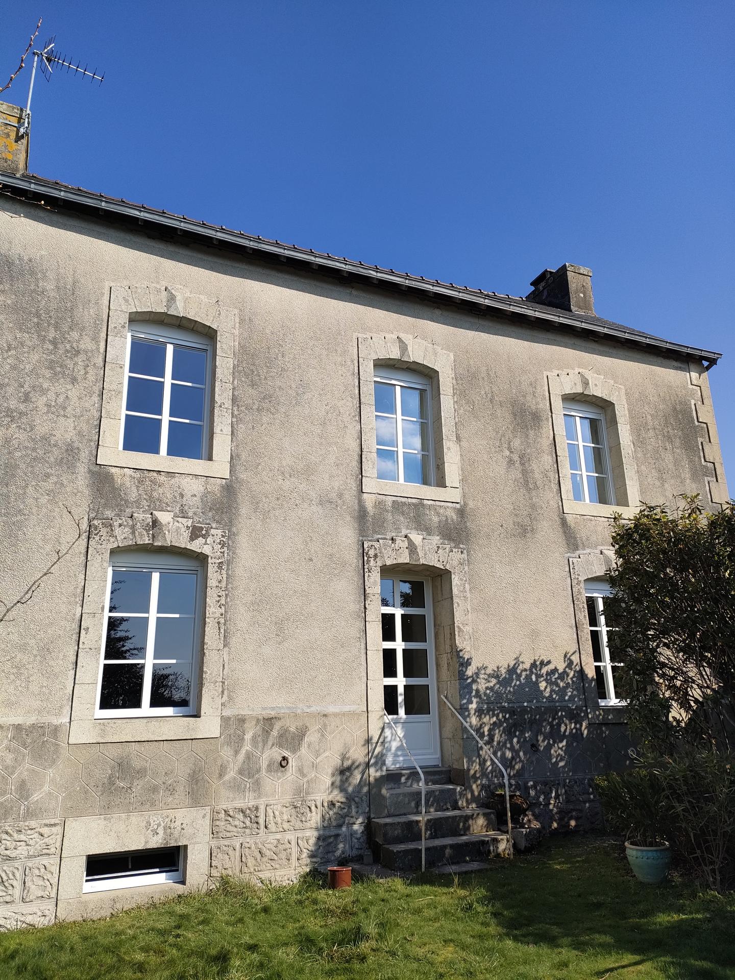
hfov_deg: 51.4
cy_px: 490
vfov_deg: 65.3
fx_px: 764
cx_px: 368
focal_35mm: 27
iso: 100
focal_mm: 4.73
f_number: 1.7
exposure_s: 1/1890
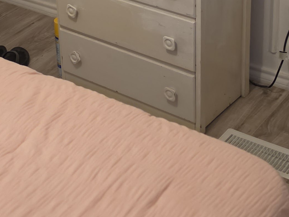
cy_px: -58
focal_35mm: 88
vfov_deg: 16.0
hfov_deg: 22.1
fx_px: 735
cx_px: 81
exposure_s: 1/120
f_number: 1.4
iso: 320
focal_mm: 6.5
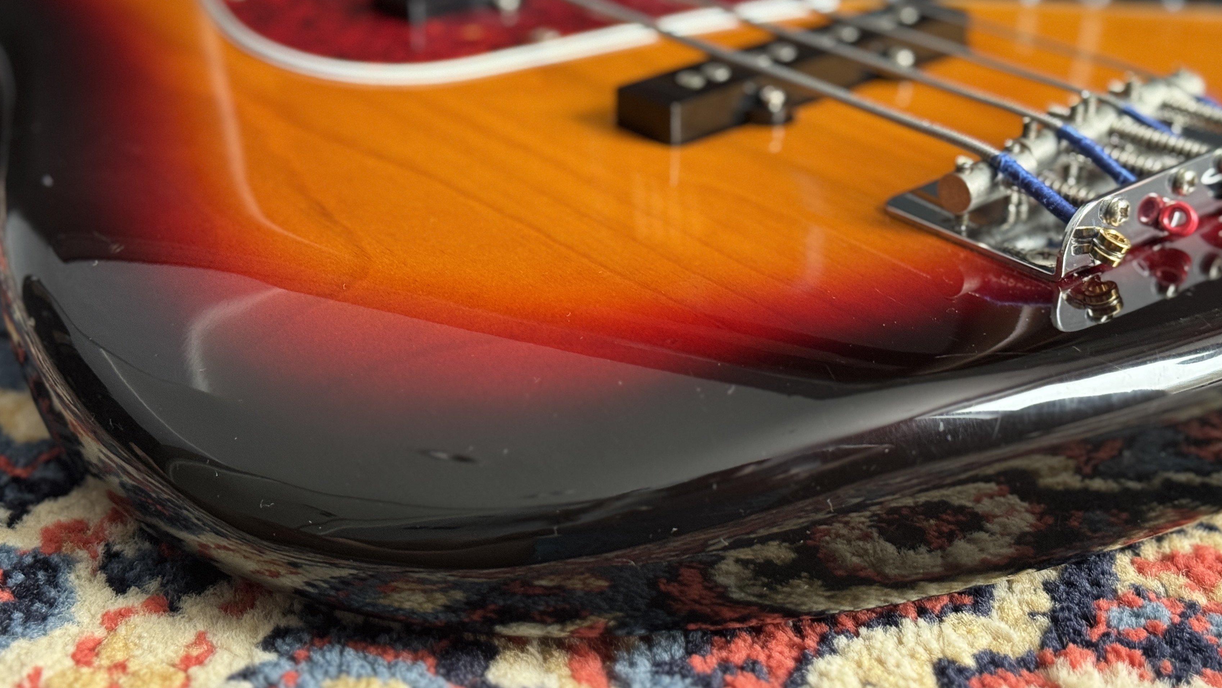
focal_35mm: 62
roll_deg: +0.0
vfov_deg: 19.4
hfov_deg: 33.8
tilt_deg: -25.7
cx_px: 587
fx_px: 2009
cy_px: 275
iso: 250
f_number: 1.78
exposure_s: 1/52
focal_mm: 6.76
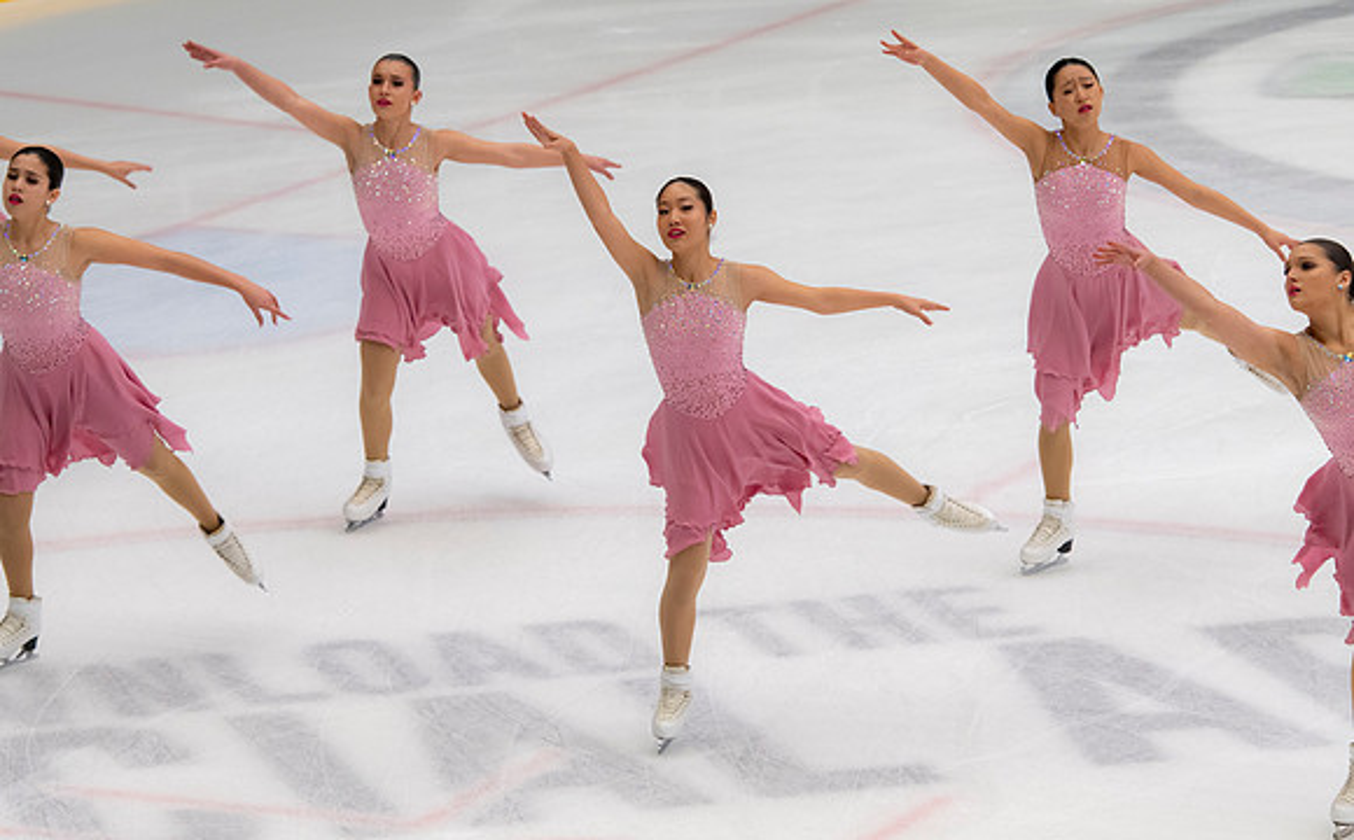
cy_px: 451
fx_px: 6880
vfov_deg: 7.0
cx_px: 677
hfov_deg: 11.2
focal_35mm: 187
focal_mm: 122
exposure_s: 1/320
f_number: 5.6
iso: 1100
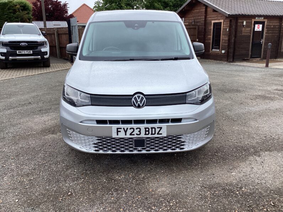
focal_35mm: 31
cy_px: 106
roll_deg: +0.6
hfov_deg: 58.4
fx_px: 253
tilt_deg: -15.2
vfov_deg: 45.4
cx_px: 142
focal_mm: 3.3
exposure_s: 1/525
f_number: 2.4
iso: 25
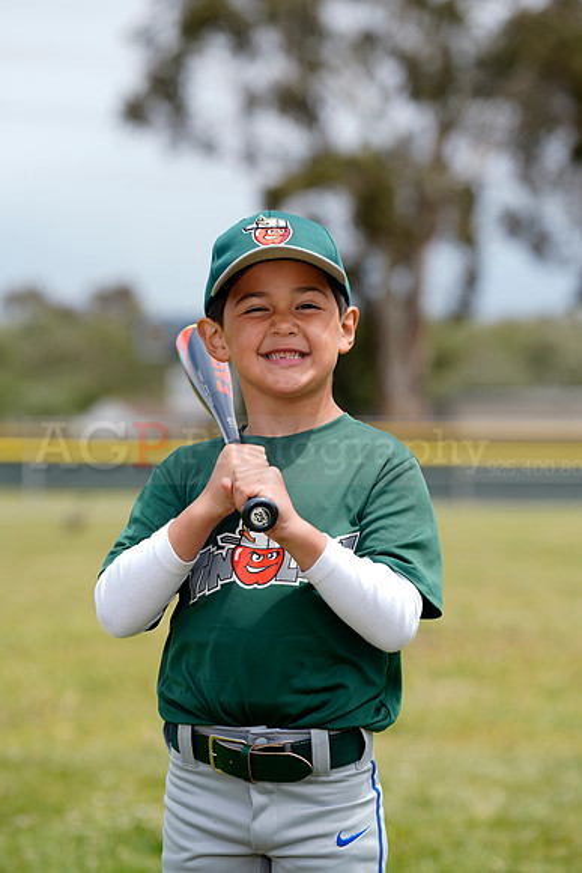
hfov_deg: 9.5
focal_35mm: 144
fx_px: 3490
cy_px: 436
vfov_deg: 14.2
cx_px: 291
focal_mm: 144
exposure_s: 1/320
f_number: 4.5
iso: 50
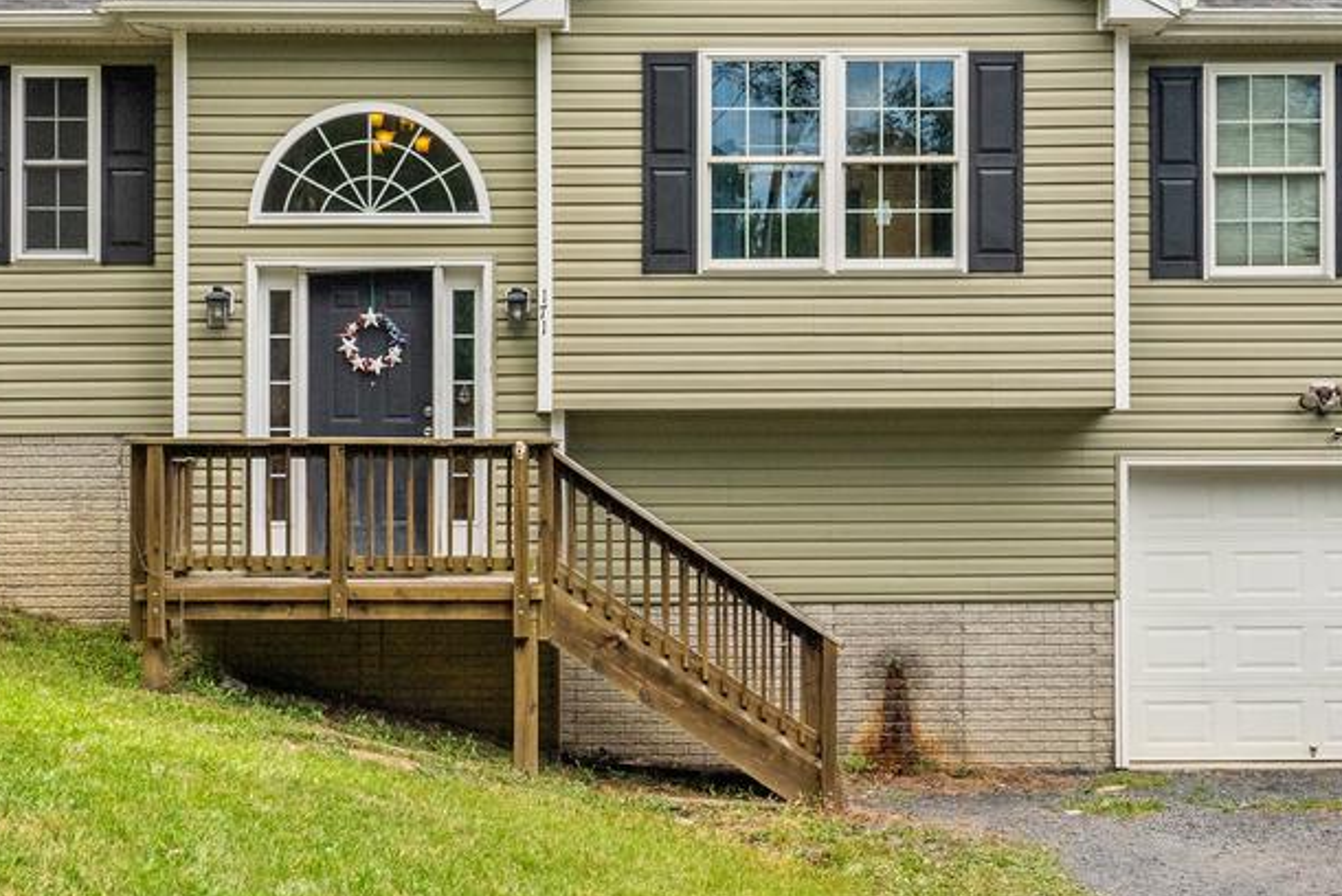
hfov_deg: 35.0
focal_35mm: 57
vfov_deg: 23.4
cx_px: 639
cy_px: 176
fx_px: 2126
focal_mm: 34
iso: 1250
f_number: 8
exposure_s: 1/80
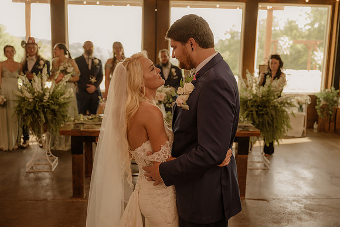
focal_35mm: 40
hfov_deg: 48.4
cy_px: 114
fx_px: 378
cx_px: 170
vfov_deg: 33.4
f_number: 2.8
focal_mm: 40
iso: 1000
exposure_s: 1/250
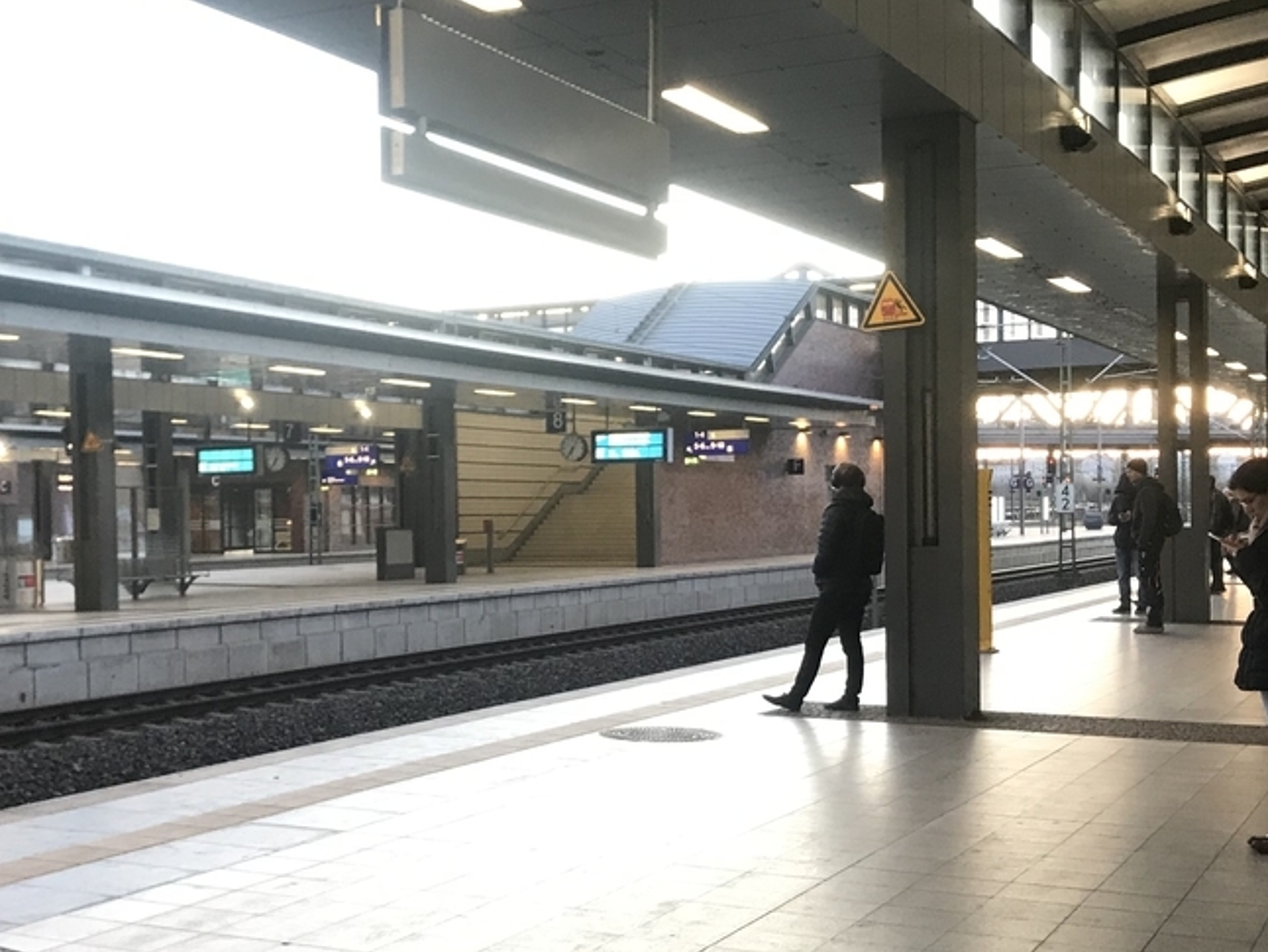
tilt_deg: -1.2
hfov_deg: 36.6
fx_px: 1905
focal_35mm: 52
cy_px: 577
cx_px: 463
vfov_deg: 28.0
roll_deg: +1.7
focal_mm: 3.99
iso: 40
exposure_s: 1/17
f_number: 1.8
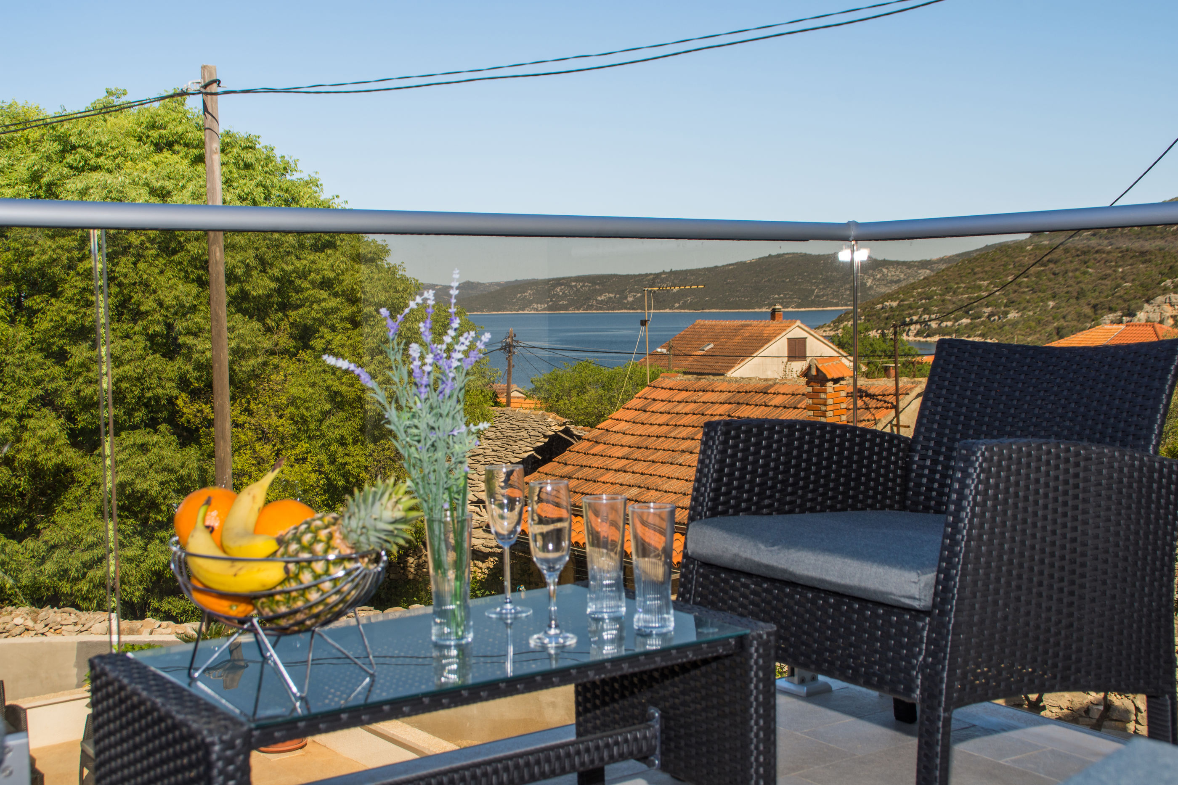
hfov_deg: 46.4
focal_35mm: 42
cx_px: 589
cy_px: 392
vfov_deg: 31.9
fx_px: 1374
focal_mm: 28
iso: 100
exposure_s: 1/250
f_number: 8
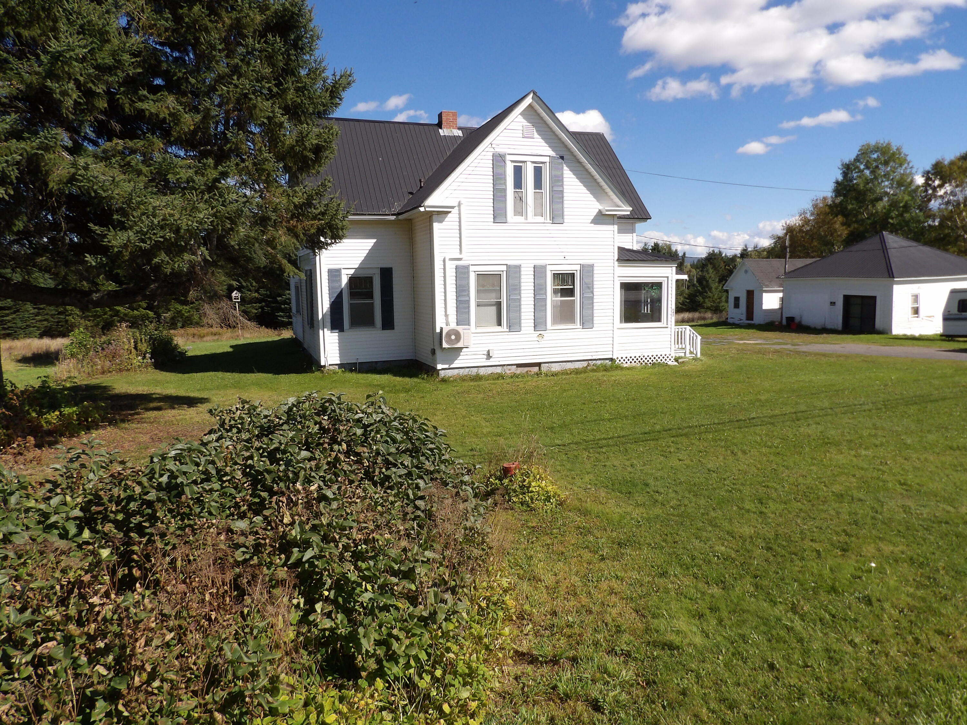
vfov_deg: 56.8
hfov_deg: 71.6
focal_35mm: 24
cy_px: 362
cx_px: 484
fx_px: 670
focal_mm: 4.3
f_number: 4.6
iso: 100
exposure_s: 1/644
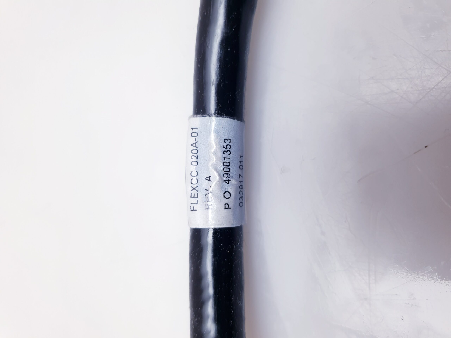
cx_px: 226
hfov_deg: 67.3
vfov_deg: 53.1
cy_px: 169
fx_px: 339
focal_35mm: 26
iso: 64
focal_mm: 4.3
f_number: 1.5
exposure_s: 1/100
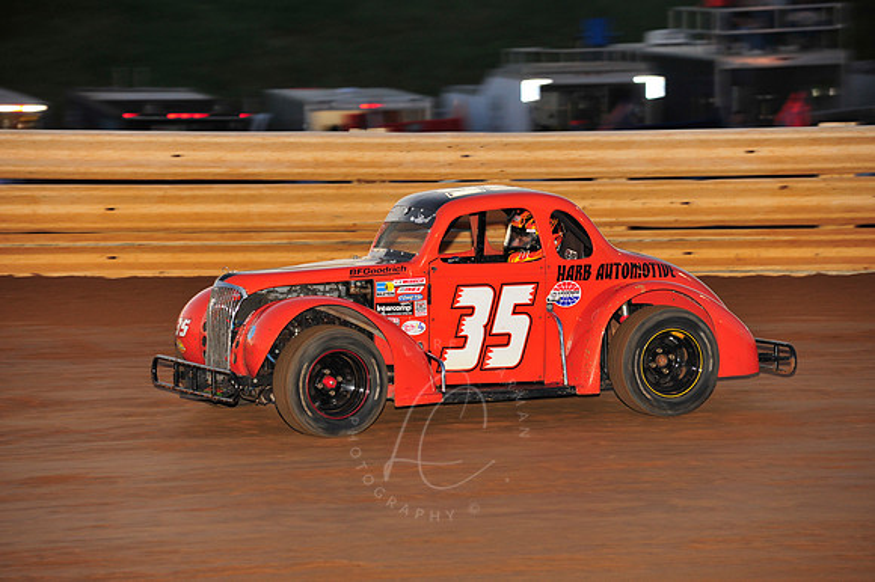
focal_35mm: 185
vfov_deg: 7.4
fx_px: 4494
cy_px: 291
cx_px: 438
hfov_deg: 11.1
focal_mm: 185
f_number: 6.3
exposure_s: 1/250
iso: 800
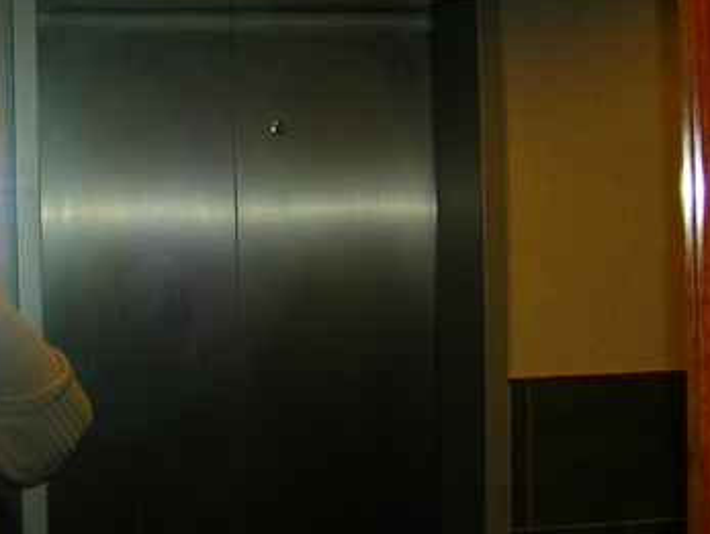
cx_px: 82
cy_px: 207
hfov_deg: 26.9
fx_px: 1437
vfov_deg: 21.0
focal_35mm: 70
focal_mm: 5.8
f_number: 2.8
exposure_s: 1/60.1
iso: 50
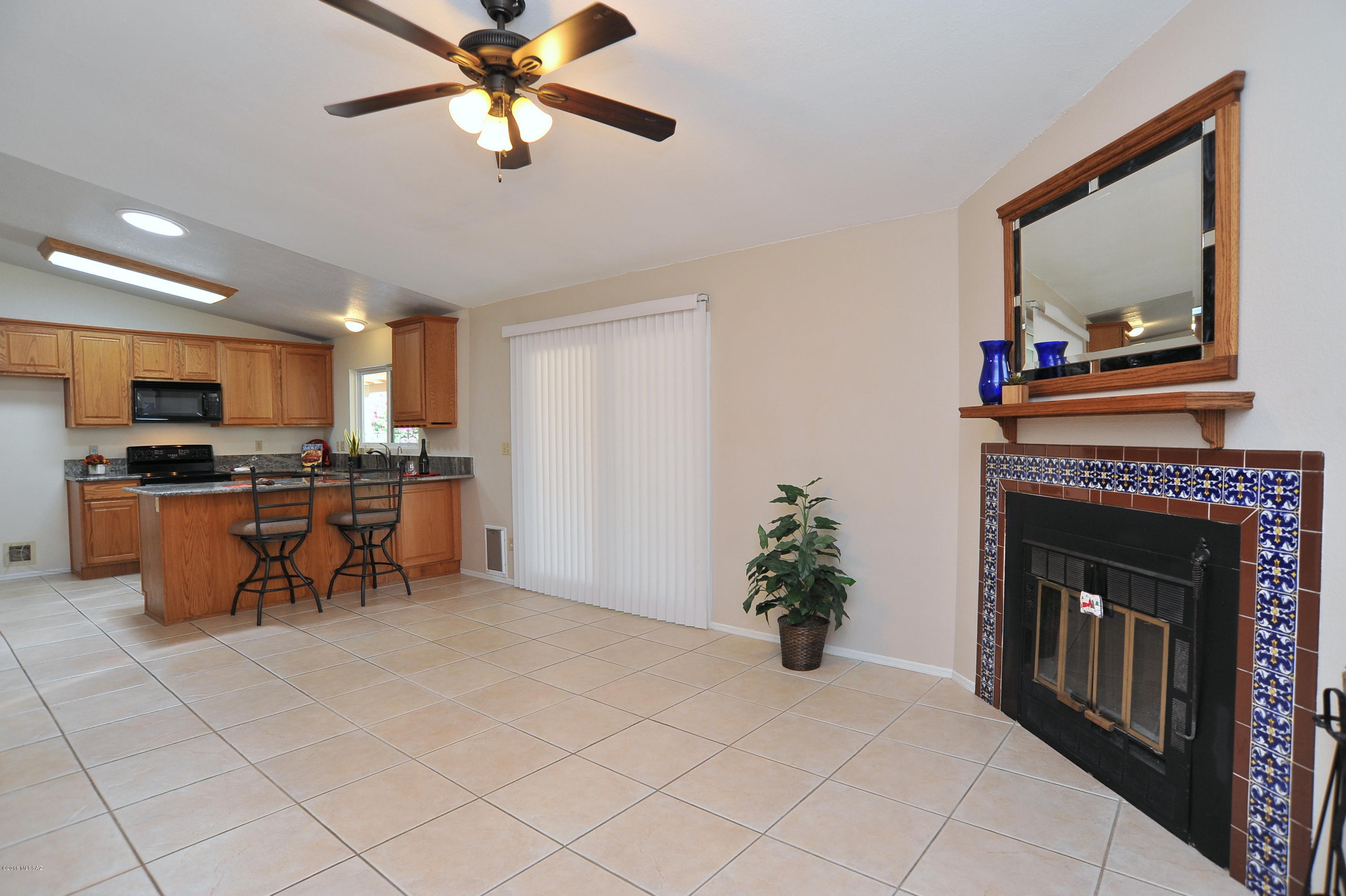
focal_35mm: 18
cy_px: 448
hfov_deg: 90.0
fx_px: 673
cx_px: 673
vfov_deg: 67.3
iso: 640
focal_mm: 18
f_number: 6.3
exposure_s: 1/30
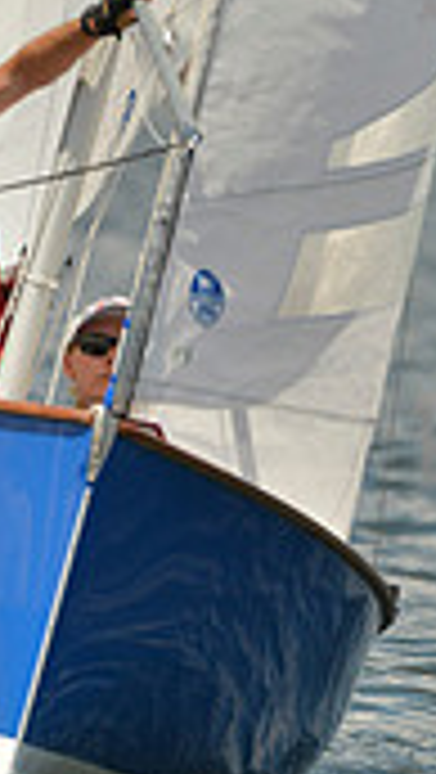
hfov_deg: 0.9
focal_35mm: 1342
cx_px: 180
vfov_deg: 1.6
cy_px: 200
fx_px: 27528
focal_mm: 380
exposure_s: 1/1250
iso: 200
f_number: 7.1
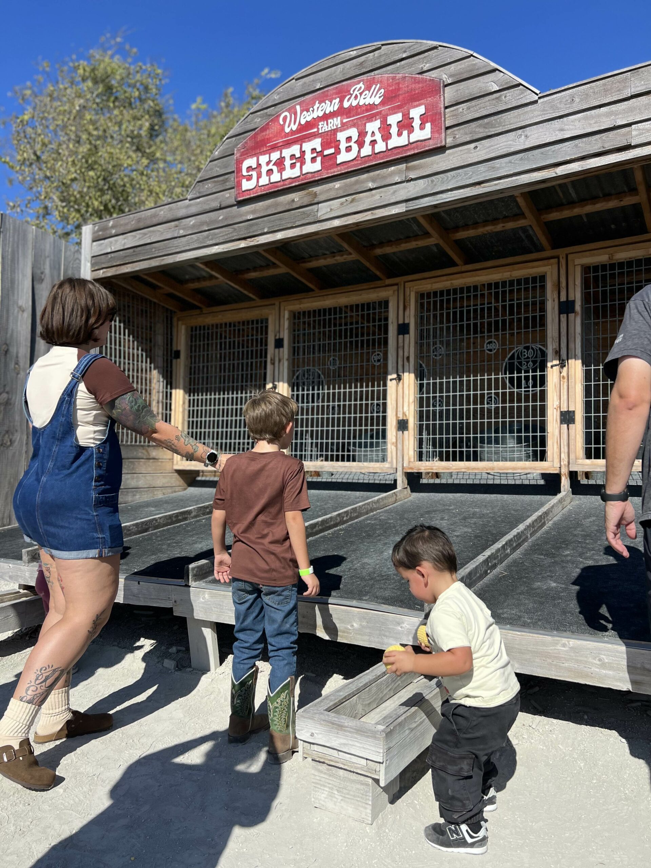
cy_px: 434
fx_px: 652
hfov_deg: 53.1
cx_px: 326
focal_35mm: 26
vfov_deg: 67.3
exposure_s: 1/4274
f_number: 1.5
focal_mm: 5.7
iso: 50
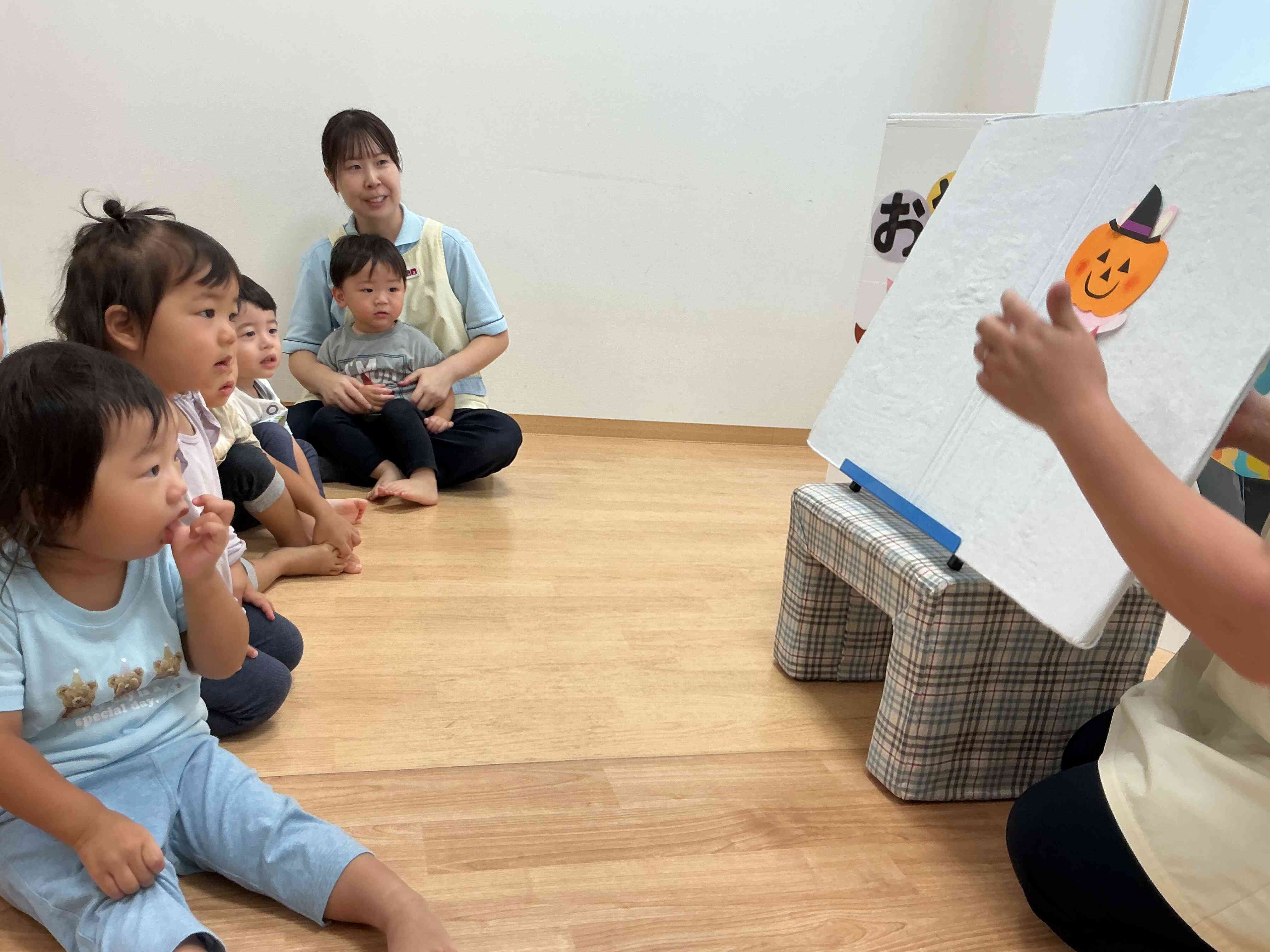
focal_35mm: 29
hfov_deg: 61.7
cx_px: 635
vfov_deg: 48.2
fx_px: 1064
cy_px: 476
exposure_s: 1/120
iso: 32
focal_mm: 3
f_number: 1.8
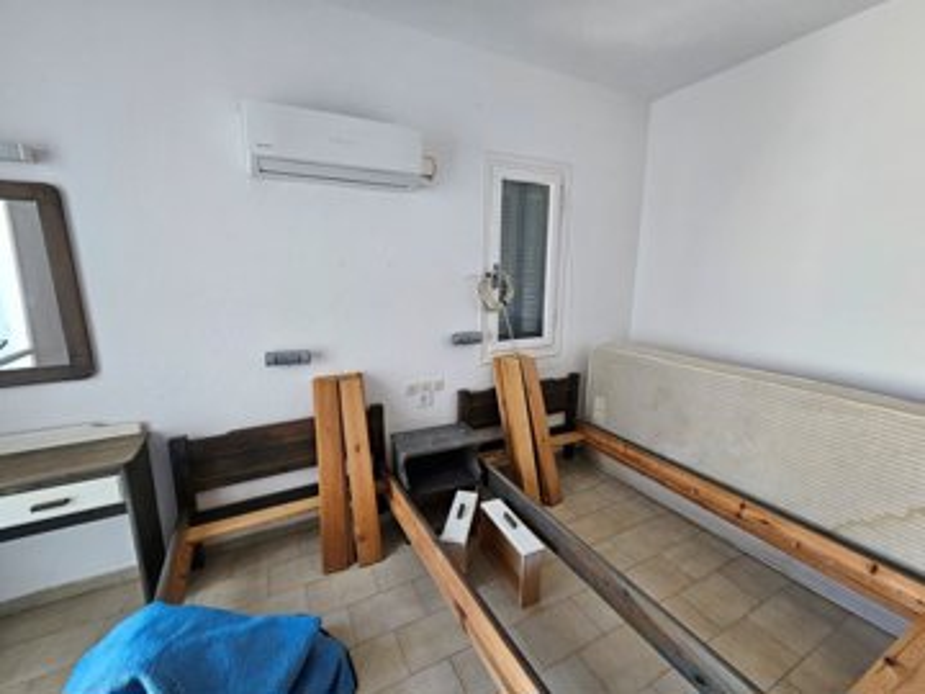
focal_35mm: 13
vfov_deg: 89.9
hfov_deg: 106.2
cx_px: 462
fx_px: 347
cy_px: 347
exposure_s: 1/50
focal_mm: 2.2
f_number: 2.2
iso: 64
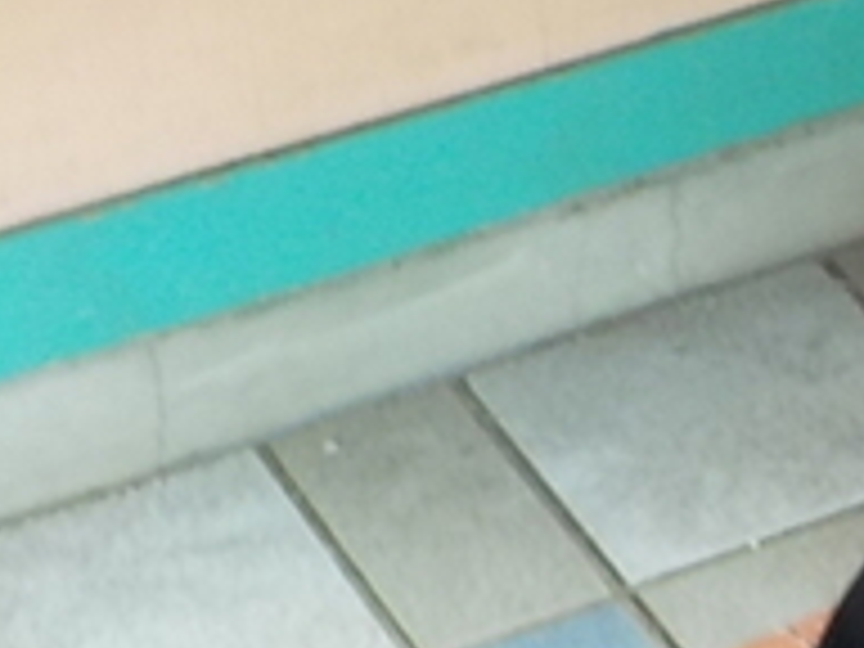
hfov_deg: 11.5
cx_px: 1526
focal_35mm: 160
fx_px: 3994
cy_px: 454
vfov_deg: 9.3
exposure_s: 1/40
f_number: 3.3
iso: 125
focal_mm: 4.1
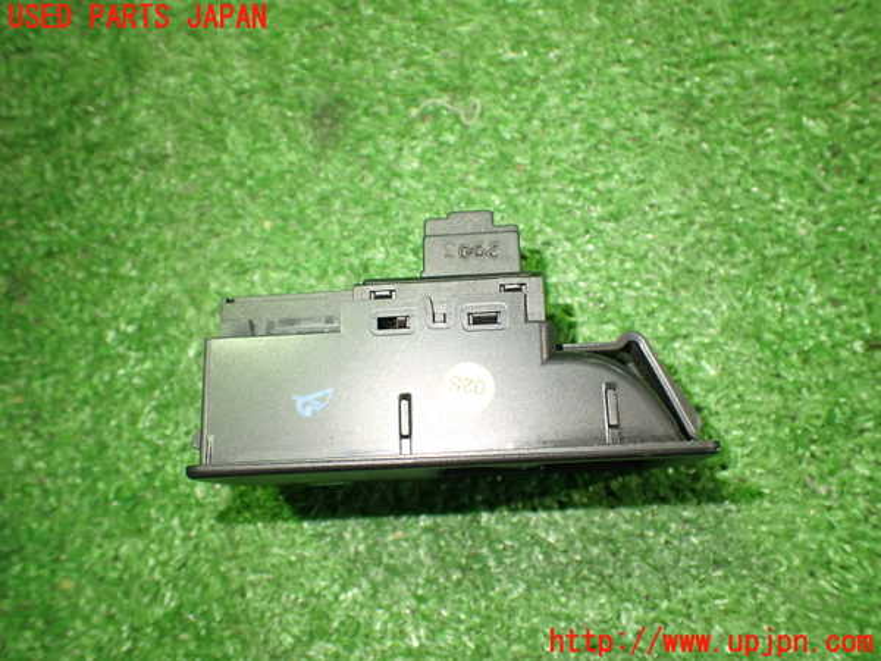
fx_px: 764
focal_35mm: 30
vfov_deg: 46.8
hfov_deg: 60.0
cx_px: 440
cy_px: 330
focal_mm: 5.4
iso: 800
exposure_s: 1/50
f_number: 2.3
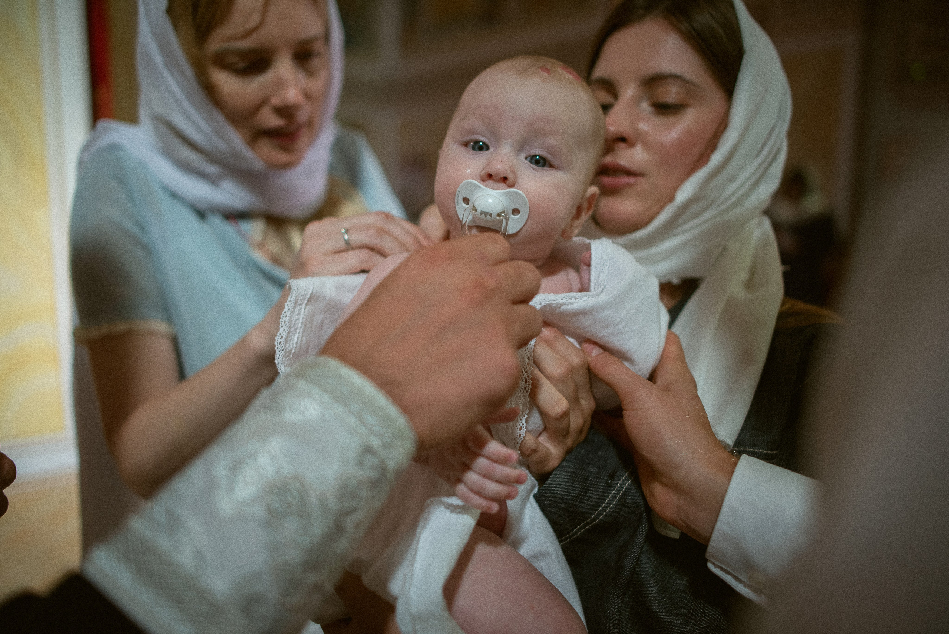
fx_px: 738
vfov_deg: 46.4
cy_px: 317
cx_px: 474
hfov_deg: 65.5
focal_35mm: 28
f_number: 1.8
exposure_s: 1/250
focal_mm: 28
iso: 640
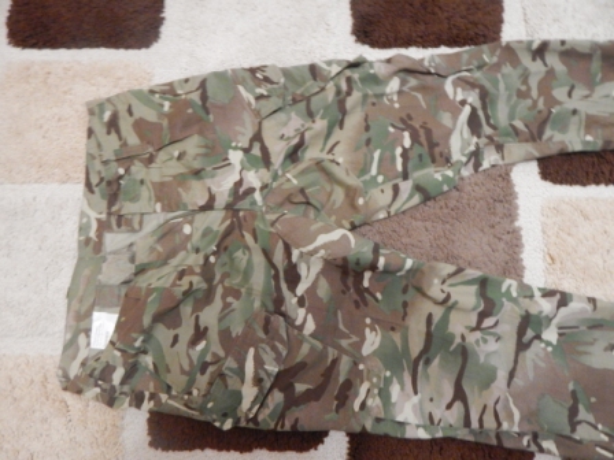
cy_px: 230
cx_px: 307
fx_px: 390
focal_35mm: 22
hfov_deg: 76.4
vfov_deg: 61.1
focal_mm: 4
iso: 800
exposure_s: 1/6
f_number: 3
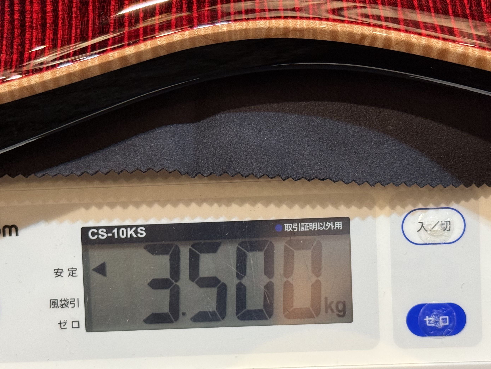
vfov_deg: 21.0
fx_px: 993
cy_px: 191
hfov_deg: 27.8
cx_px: 221
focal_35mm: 70
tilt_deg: -53.8
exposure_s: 1/60
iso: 250
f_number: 1.78
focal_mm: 6.76
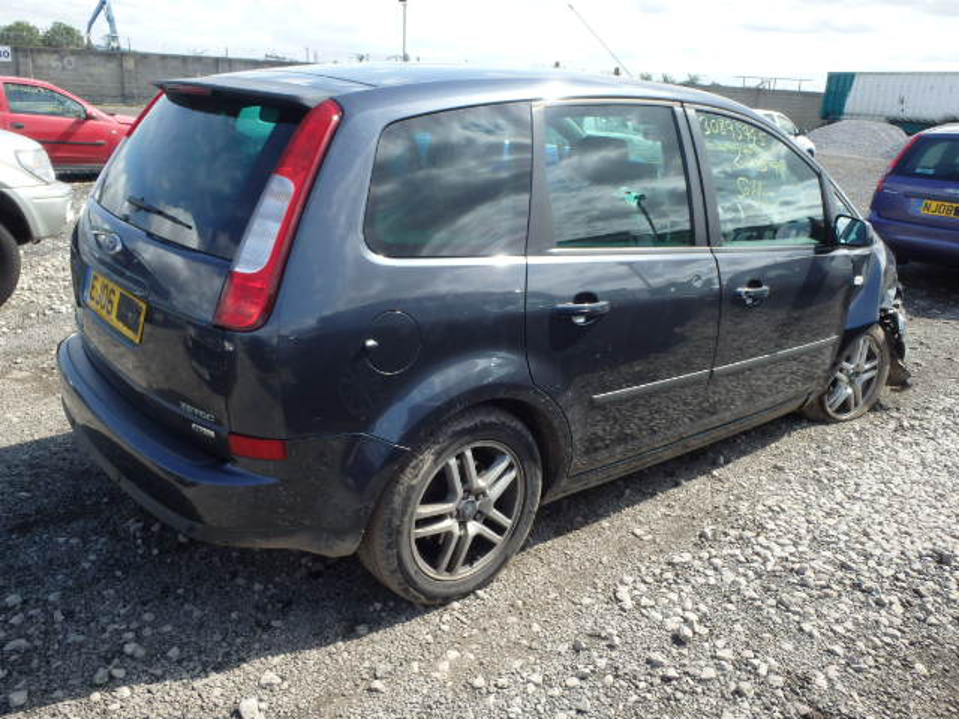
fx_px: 776
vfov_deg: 49.7
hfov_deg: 63.4
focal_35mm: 28
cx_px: 480
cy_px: 360
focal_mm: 5
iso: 125
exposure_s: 1/400
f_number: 3.9
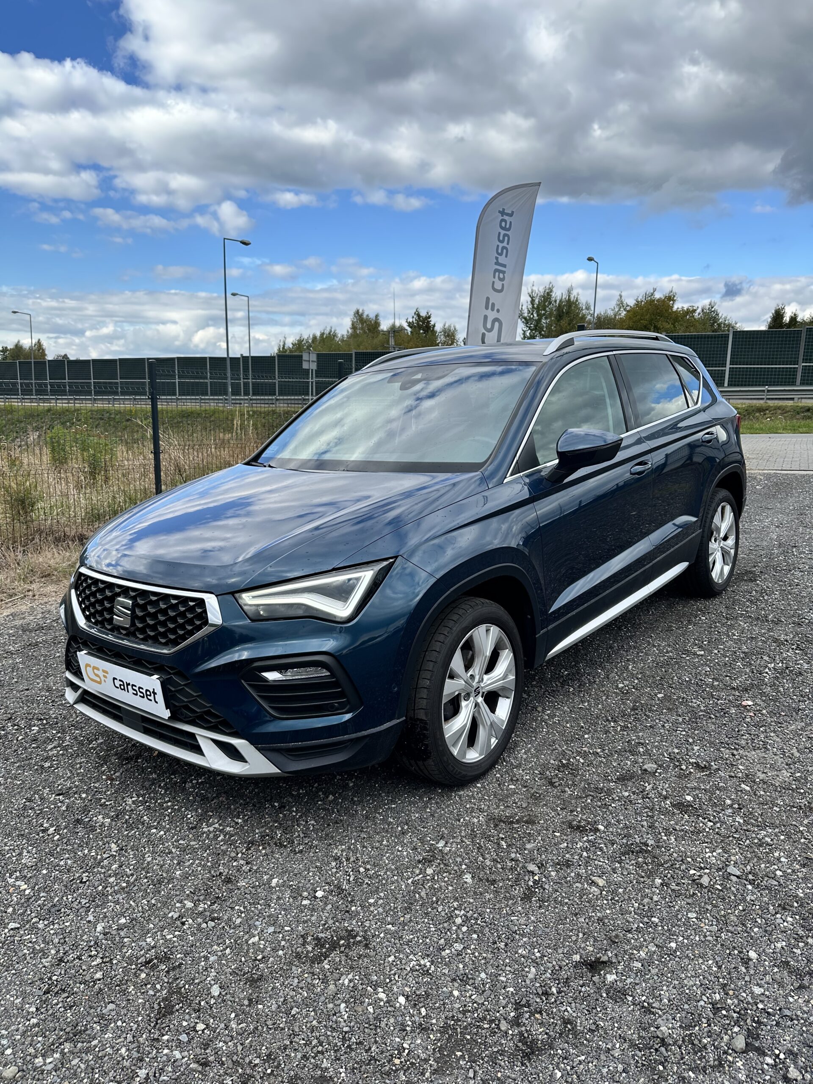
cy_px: 542
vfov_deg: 71.6
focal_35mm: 24
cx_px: 406
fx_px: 752
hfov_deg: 56.8
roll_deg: -1.7
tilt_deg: -9.8
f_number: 1.78
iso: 80
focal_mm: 6.86
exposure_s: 1/1072
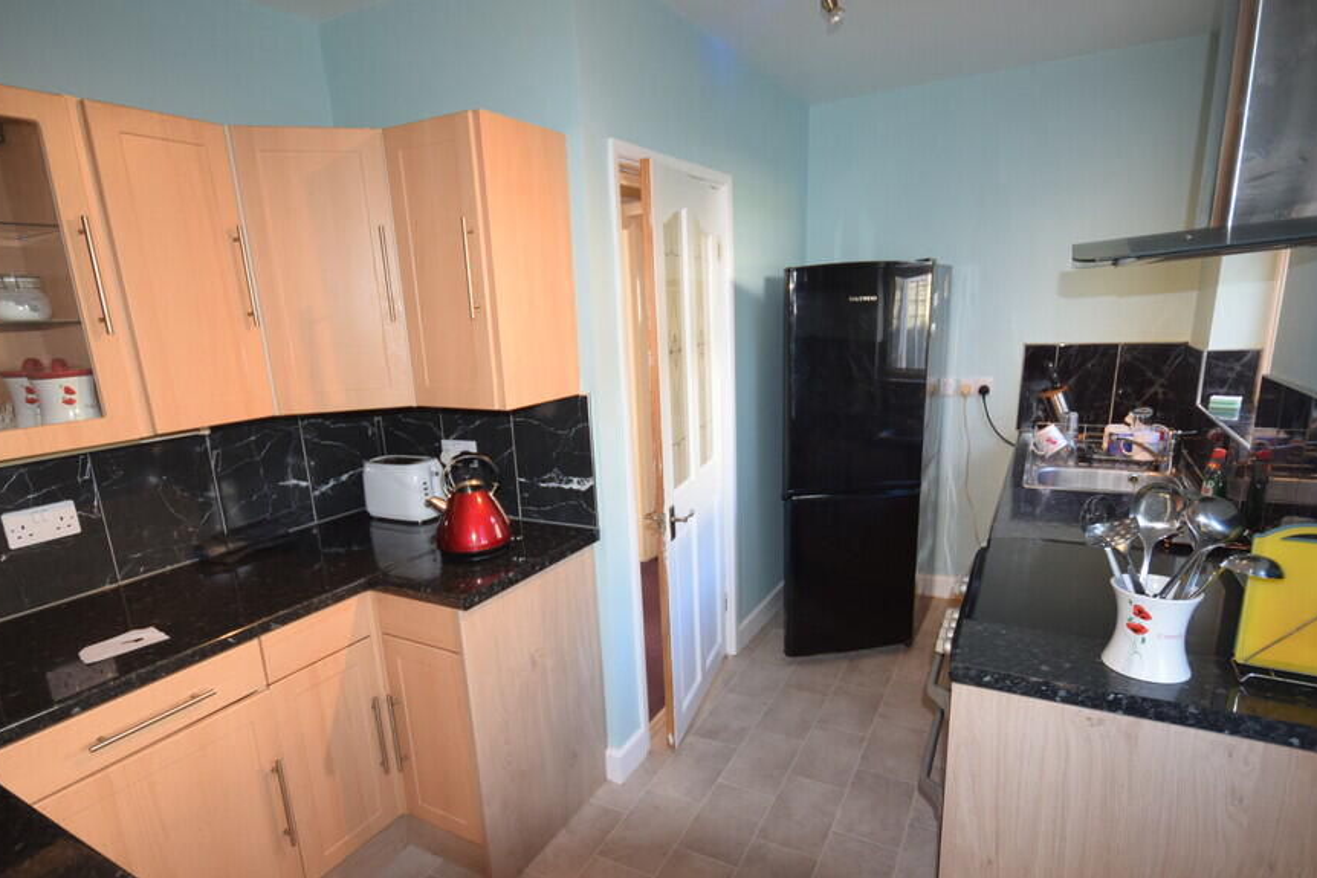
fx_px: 717
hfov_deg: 85.1
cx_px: 639
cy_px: 497
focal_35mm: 20
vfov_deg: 62.8
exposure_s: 1/60
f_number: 4.2
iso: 800
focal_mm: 11
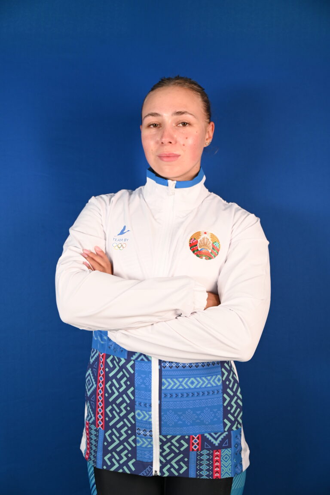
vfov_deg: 46.4
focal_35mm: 42
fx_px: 577
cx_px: 165
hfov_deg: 31.9
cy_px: 248
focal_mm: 42
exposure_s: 1/60
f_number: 4.8
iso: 500
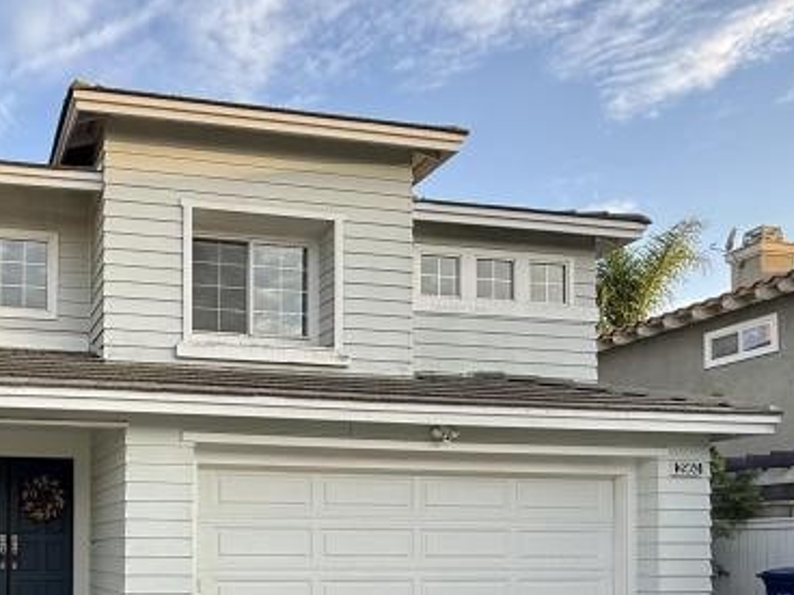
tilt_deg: +1.8
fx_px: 895
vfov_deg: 34.7
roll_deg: -0.3
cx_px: 132
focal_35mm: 39
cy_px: 535
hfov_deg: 44.9
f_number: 2.2
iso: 50
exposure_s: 1/181
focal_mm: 2.22
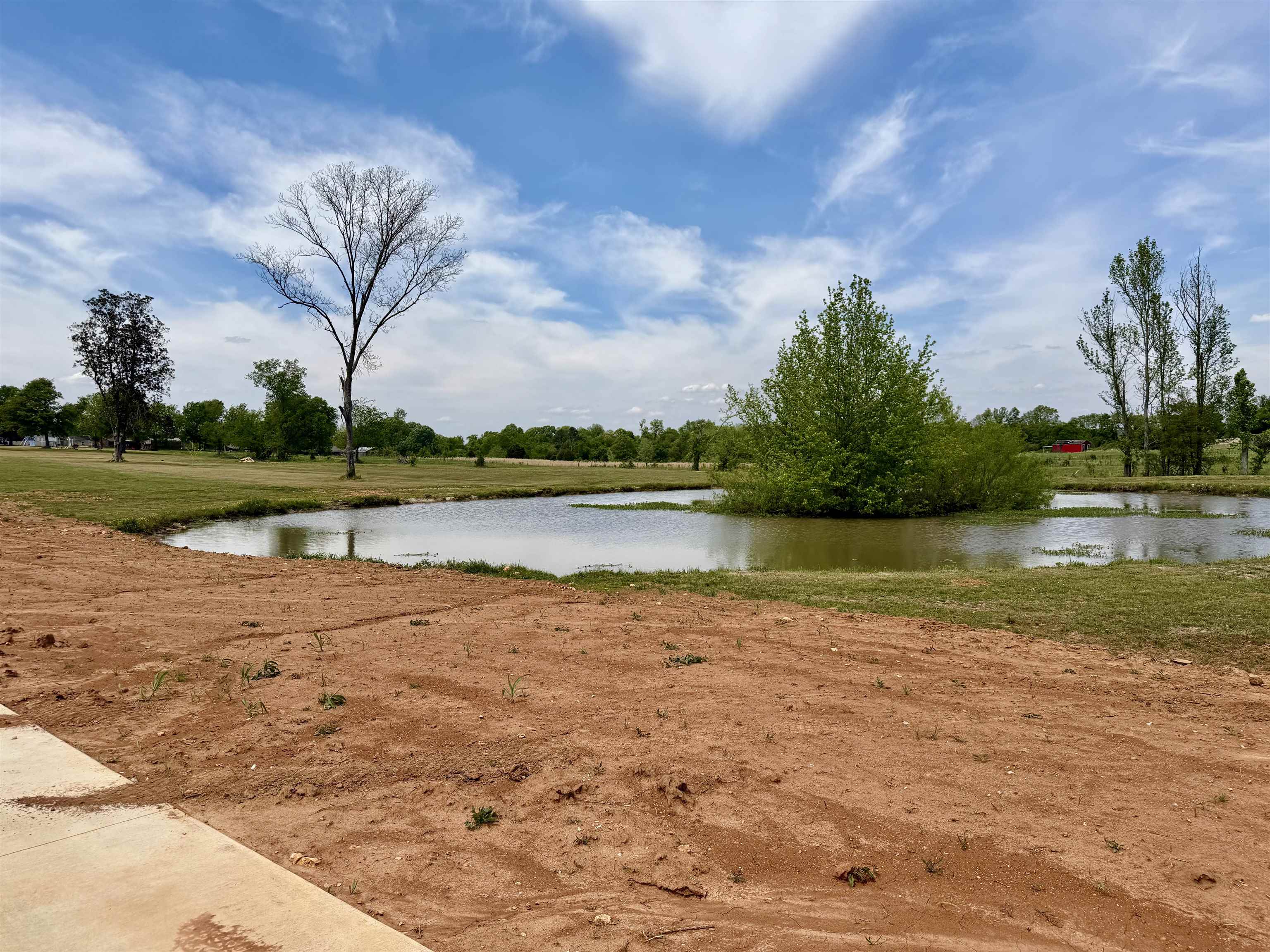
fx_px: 881
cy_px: 476
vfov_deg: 56.8
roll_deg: -0.2
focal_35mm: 24
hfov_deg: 71.6
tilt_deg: -1.8
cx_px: 635
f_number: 1.78
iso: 80
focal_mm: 6.76
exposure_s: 1/7353
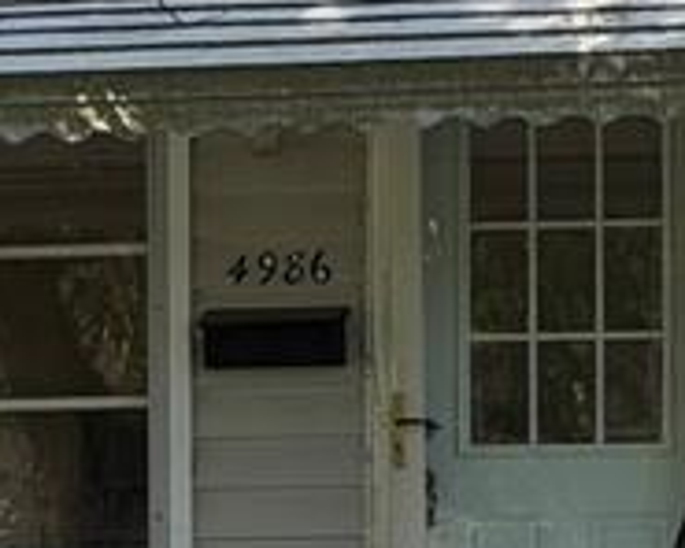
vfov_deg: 6.0
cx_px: 637
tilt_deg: +1.8
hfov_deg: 7.4
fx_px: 5251
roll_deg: +0.7
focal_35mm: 259
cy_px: 463
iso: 100
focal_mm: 6.76
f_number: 1.78
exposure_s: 1/1608
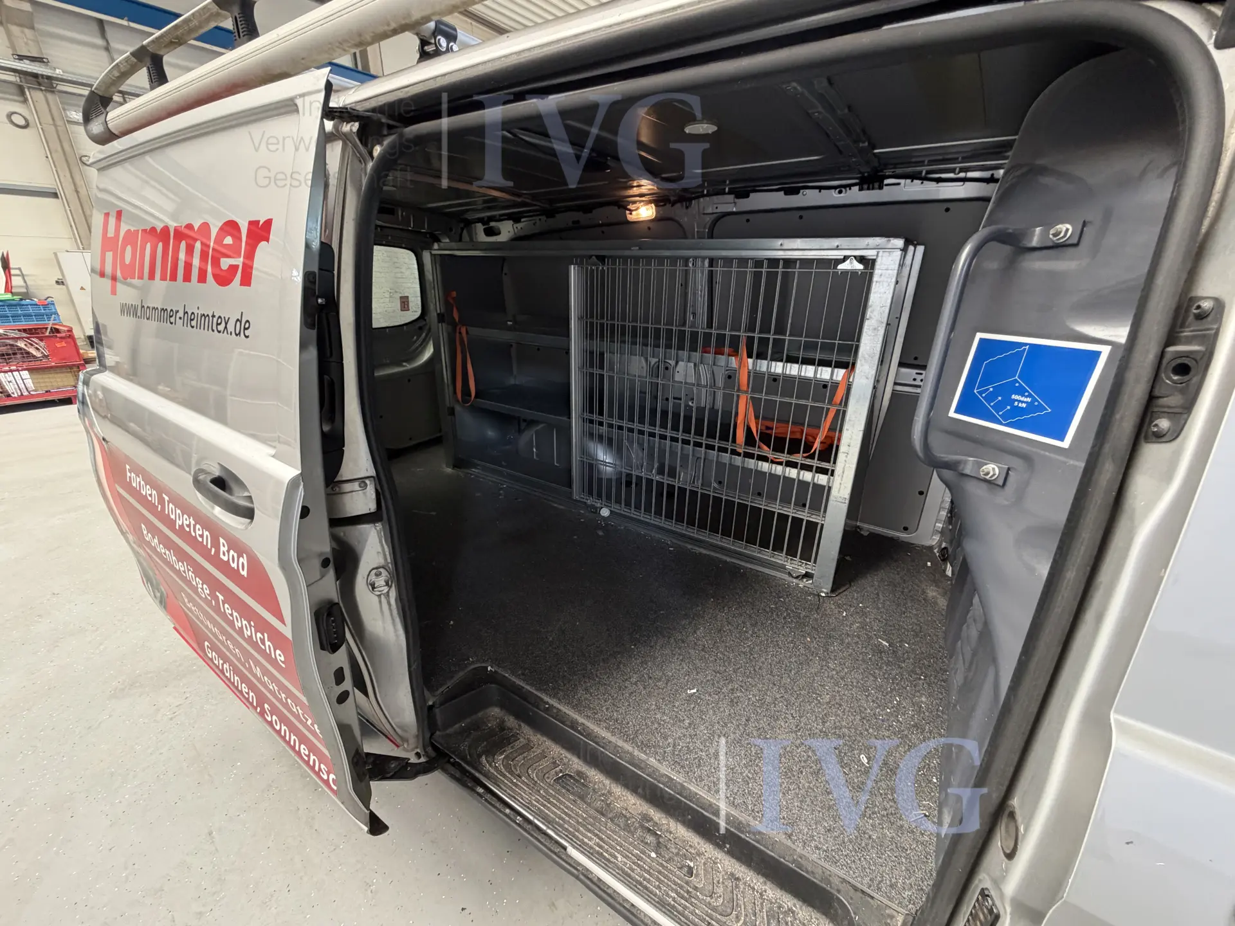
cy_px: 463
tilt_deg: -19.1
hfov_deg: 102.1
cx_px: 618
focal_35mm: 14
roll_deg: +0.4
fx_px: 499
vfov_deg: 85.7
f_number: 2.2
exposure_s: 1/98
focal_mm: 2.22
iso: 320
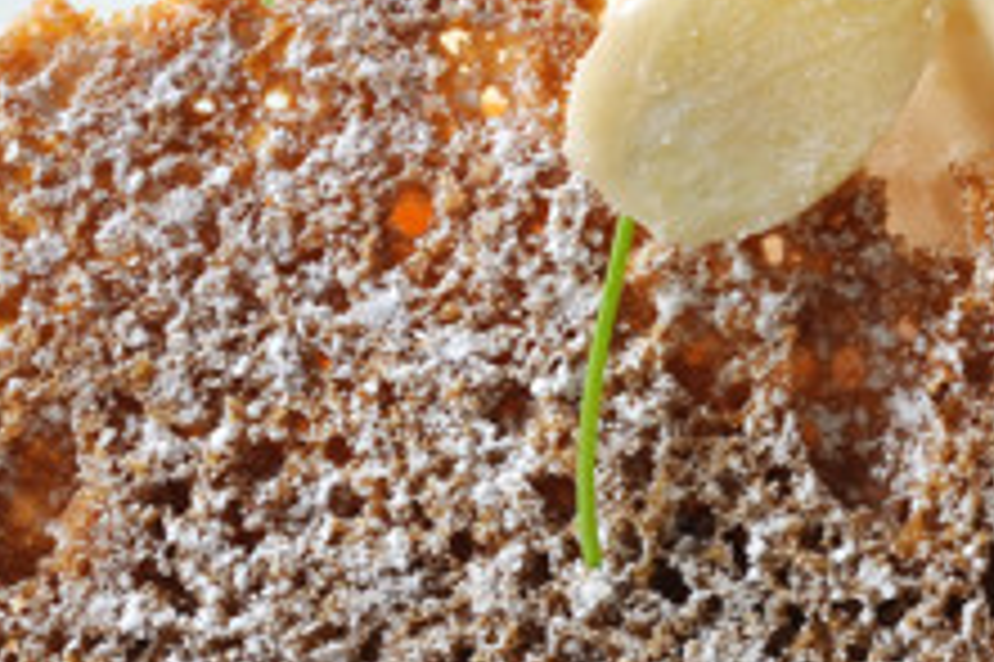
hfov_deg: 6.9
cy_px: 396
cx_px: 985
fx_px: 8167
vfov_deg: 4.6
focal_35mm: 296
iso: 800
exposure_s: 1/100
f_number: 10
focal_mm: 85
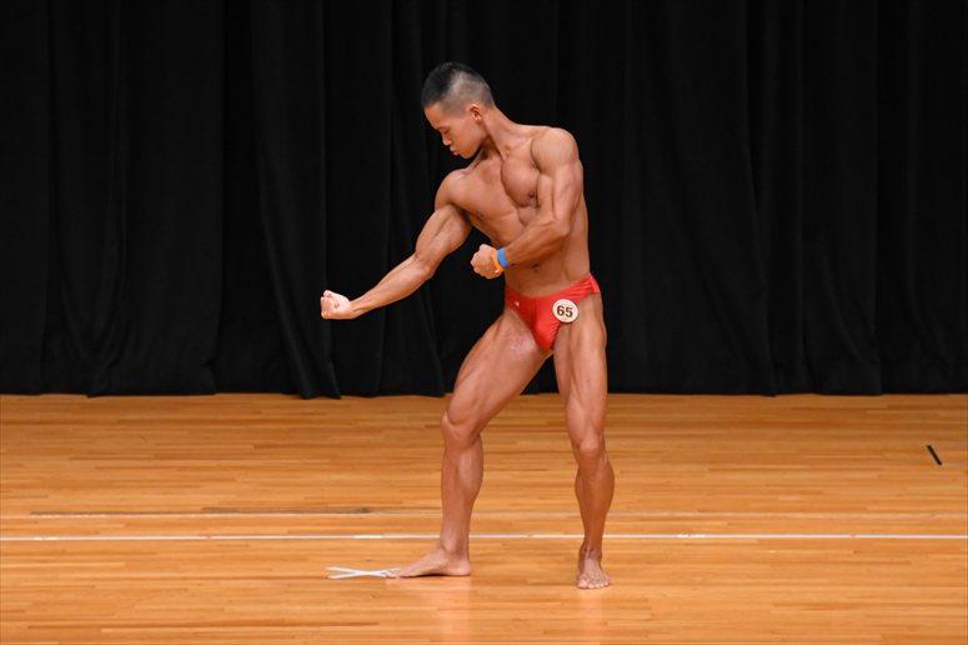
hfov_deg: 7.2
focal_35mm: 285
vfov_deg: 4.8
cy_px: 322
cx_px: 484
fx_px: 7660
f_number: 5.6
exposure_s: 1/400
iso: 3200
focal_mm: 190
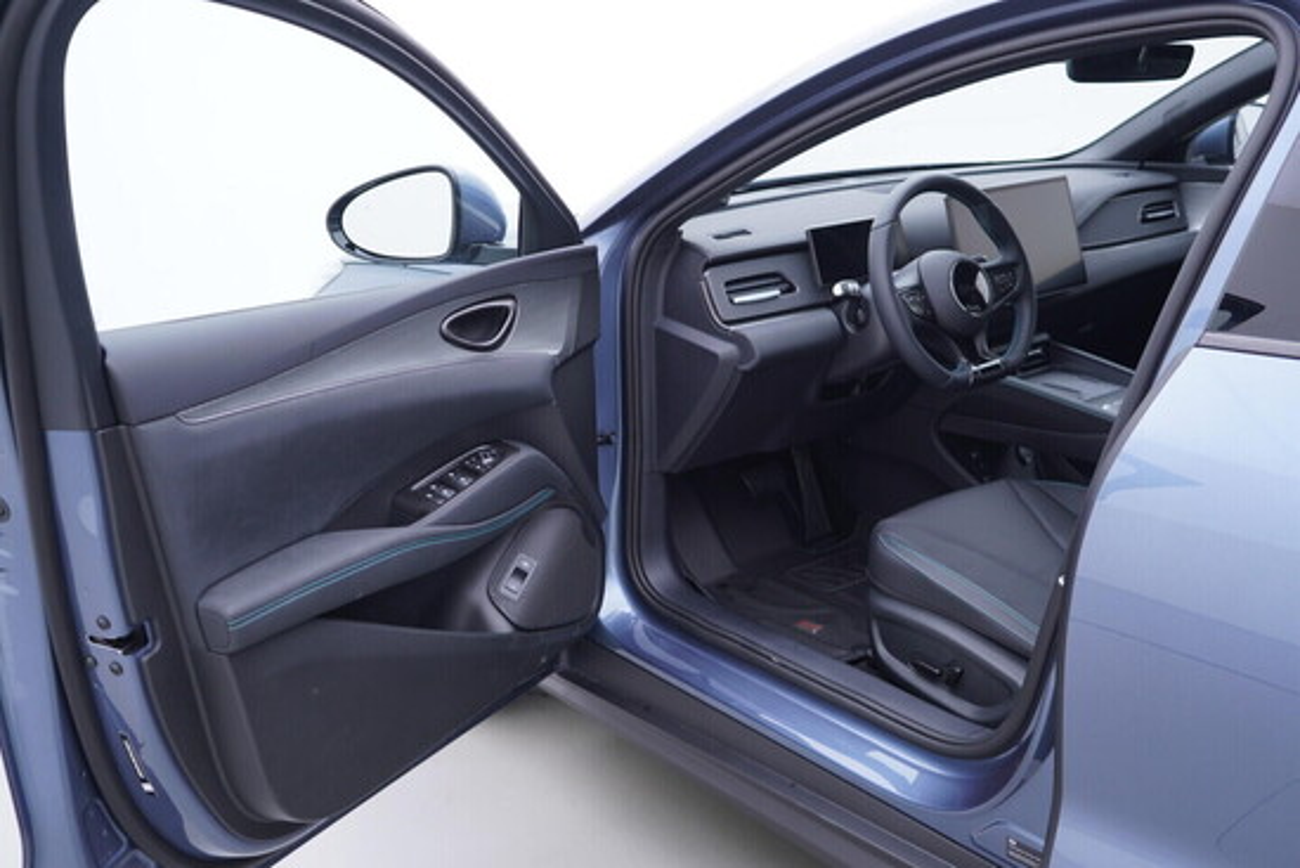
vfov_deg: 36.9
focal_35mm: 36
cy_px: 434
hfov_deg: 53.1
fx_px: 1300
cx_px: 650
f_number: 2.8
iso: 125
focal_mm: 24
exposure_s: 1/40
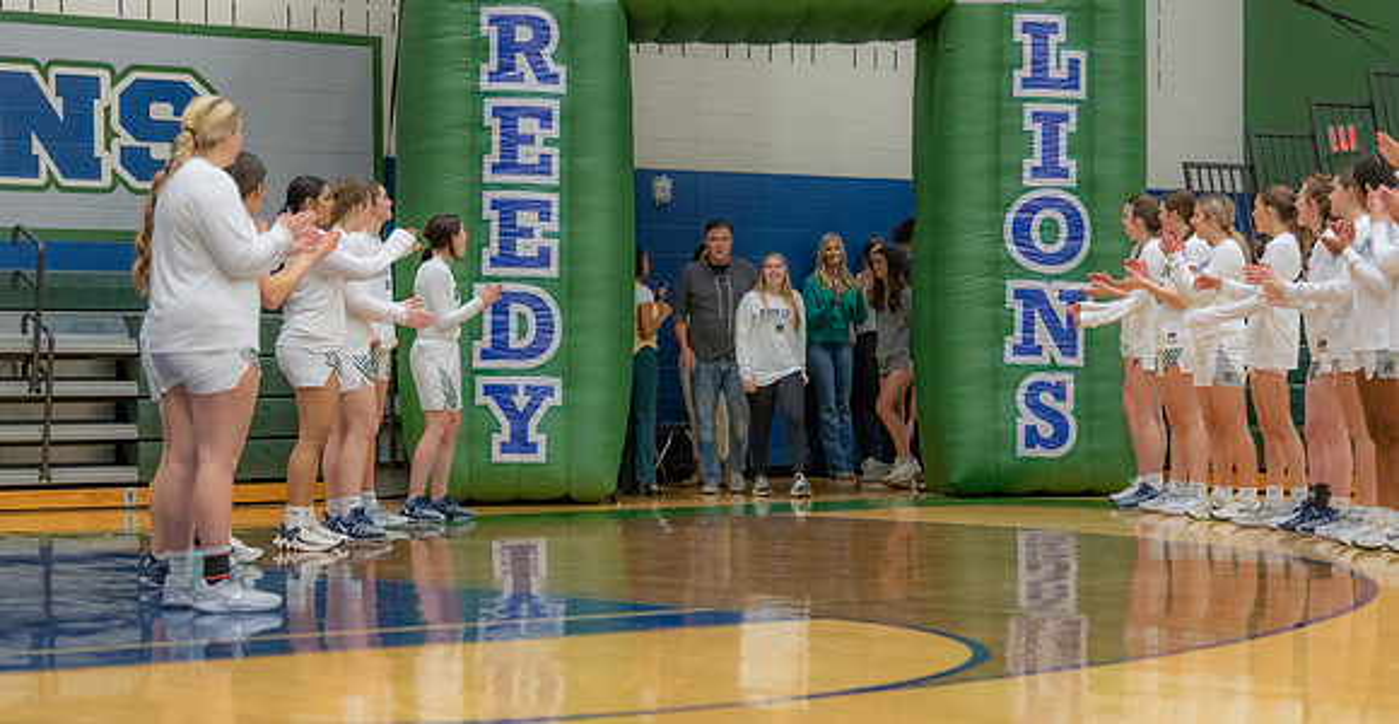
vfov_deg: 14.3
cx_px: 678
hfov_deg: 27.3
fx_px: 2877
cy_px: 454
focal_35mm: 79
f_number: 2.8
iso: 2000
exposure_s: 1/400
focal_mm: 70
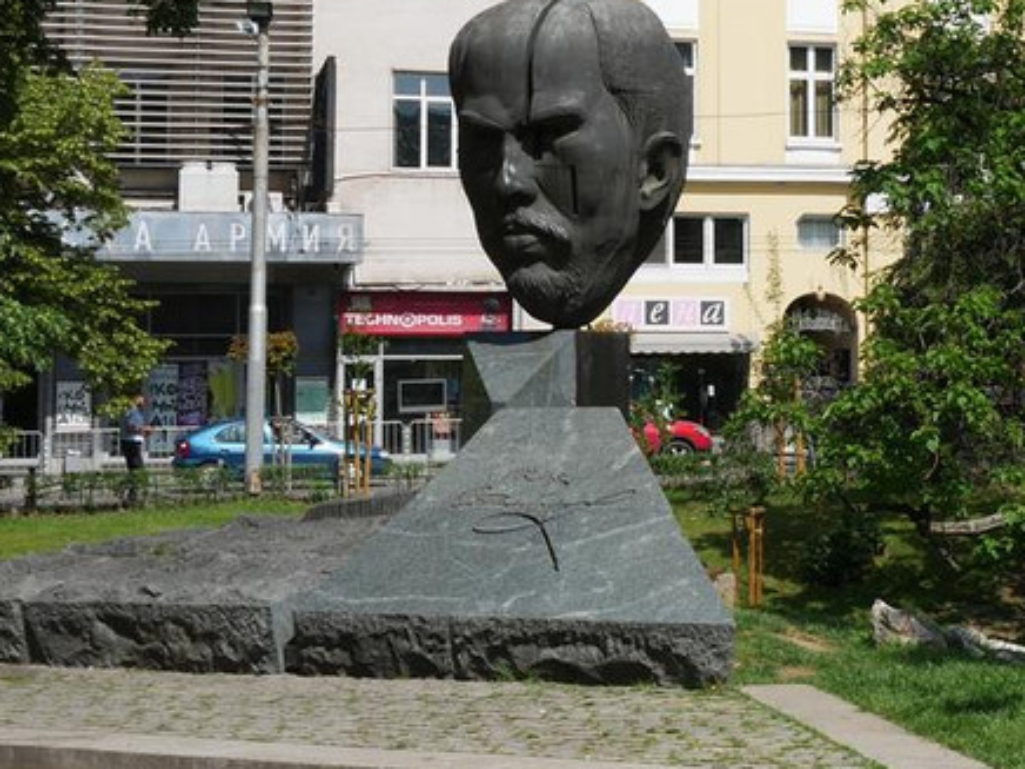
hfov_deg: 21.2
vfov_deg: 16.7
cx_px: 1098
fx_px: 2606
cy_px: 223
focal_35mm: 88
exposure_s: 1/500
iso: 200
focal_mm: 18
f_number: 9
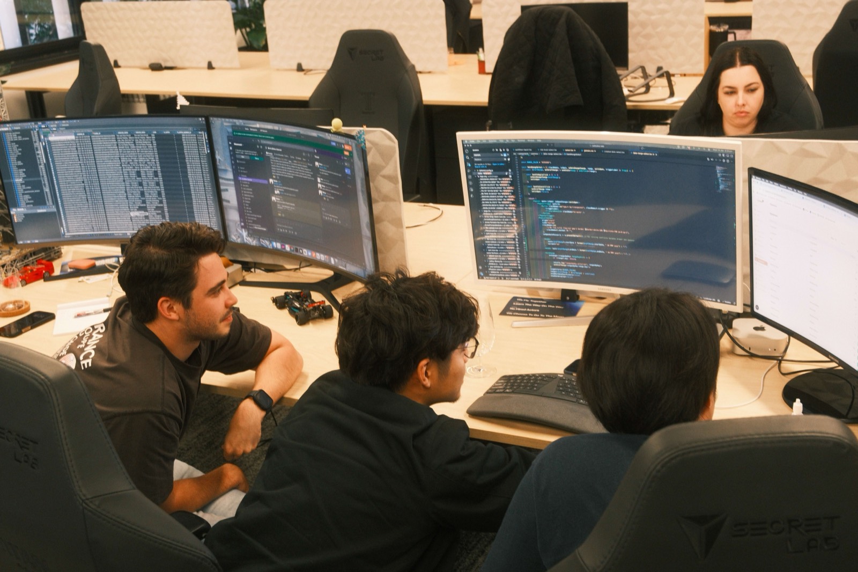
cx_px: 429
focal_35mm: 44
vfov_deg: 30.5
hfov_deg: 44.5
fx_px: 1048
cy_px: 286
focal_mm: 29.6
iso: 1250
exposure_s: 1/42
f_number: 5
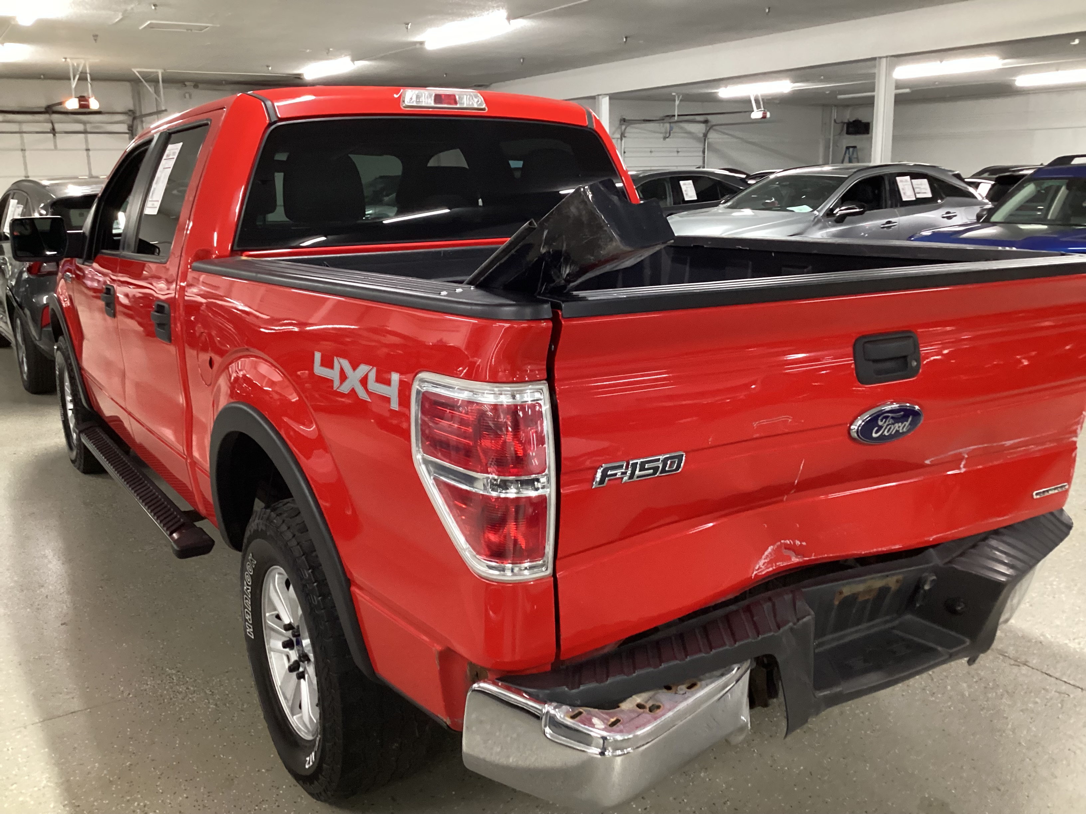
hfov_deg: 58.4
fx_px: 973
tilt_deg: -14.5
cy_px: 407
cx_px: 543
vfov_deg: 45.4
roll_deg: +0.4
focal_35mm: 31
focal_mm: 3.3
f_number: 2.4
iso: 320
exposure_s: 1/30
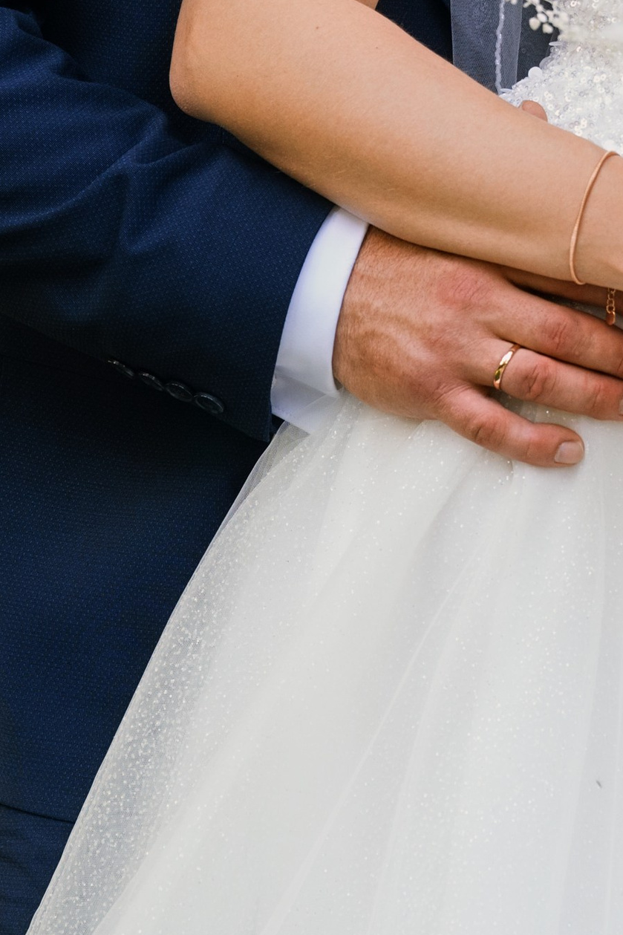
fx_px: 13942
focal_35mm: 537
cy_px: -149
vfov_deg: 3.8
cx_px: 437
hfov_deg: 2.6
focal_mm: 176
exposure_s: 1/400
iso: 1000
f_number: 4.5
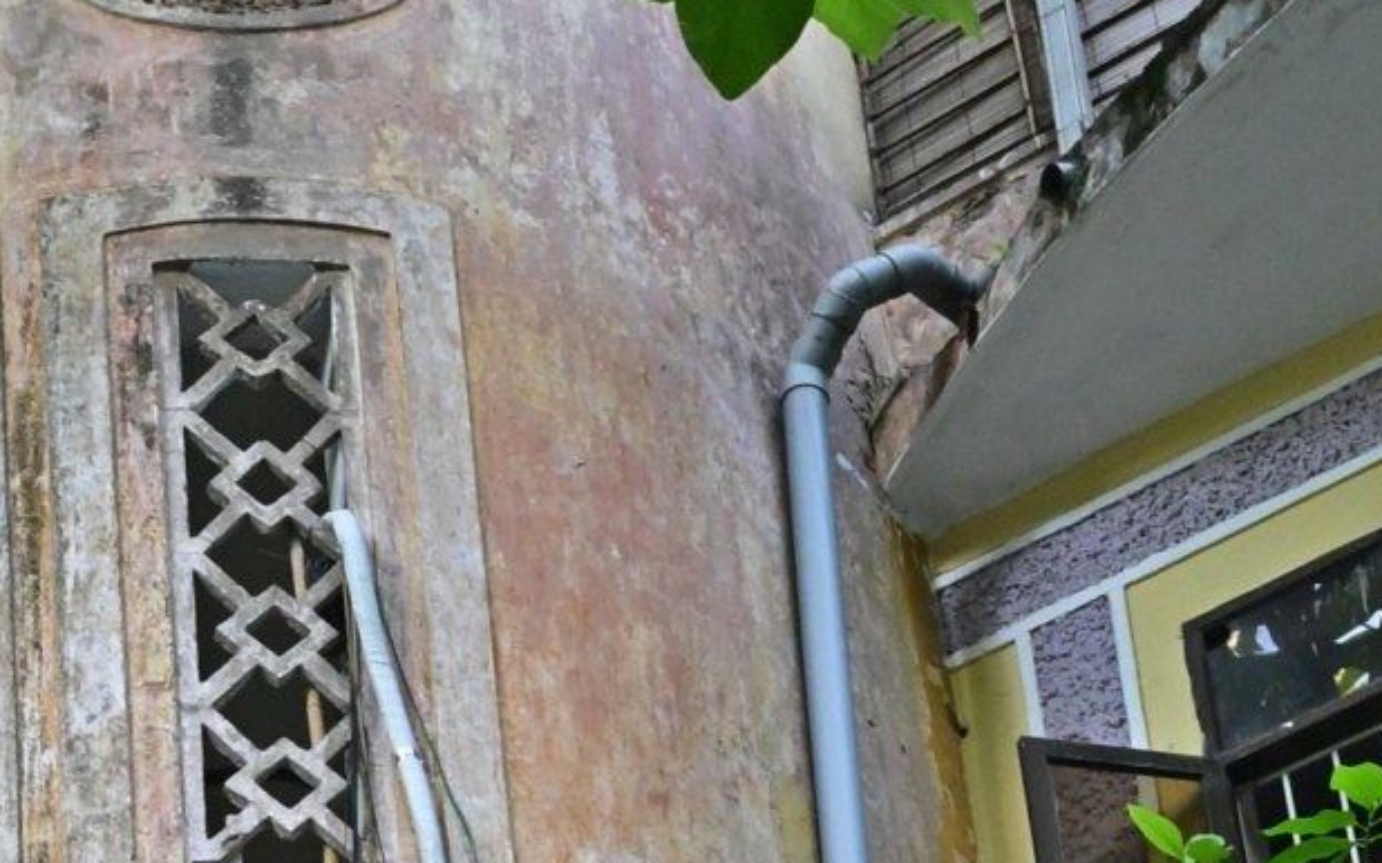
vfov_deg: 8.1
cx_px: 46
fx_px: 5724
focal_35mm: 152
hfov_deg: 13.6
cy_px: 1827
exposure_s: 1/60
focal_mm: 24
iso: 1250
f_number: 8
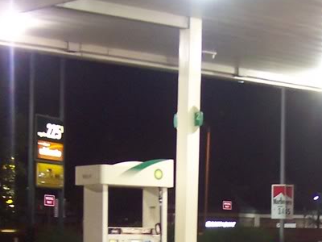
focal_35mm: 121
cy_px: 287
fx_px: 1126
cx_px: 270
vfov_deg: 12.0
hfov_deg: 16.1
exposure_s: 1/8
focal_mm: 7
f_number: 3
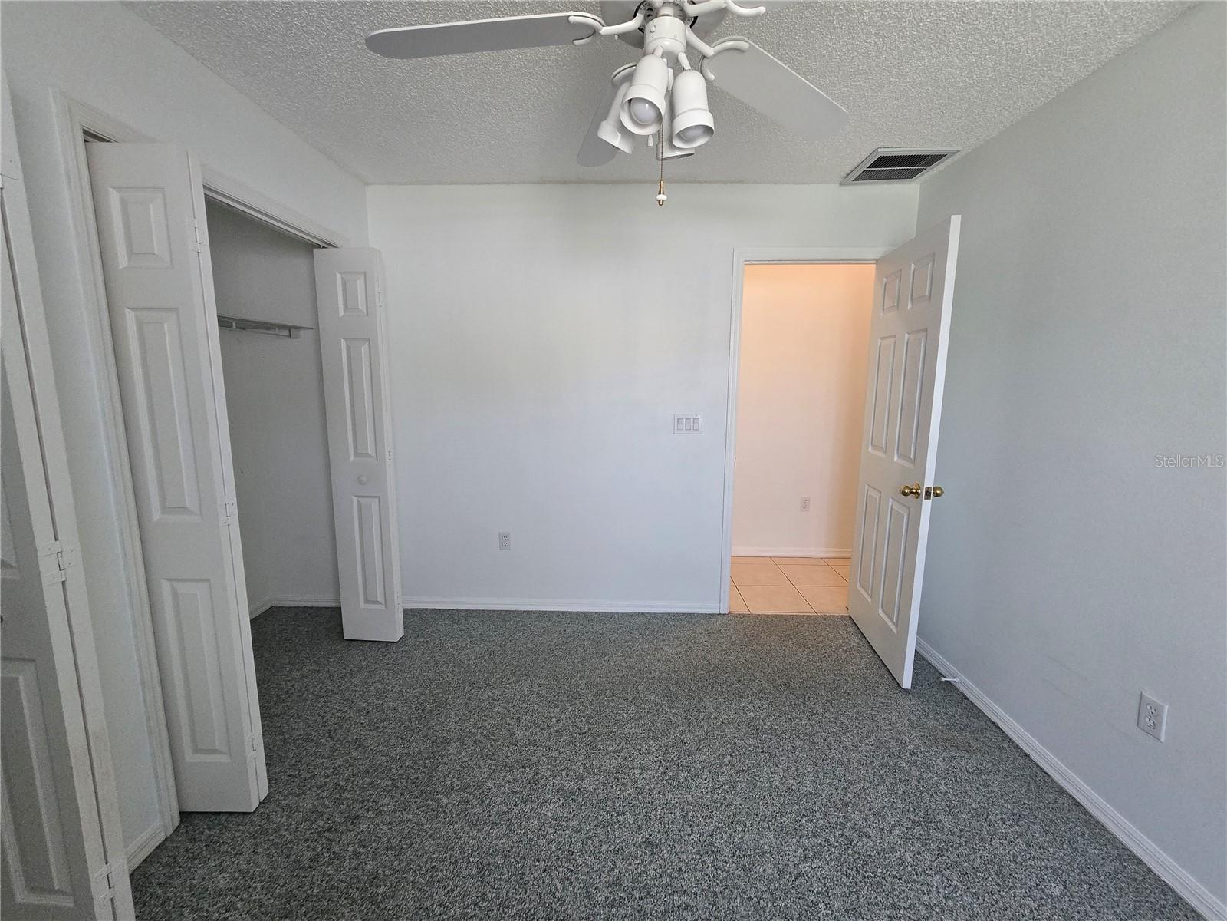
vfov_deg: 89.9
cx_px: 614
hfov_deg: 106.2
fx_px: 461
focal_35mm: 13
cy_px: 460
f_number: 2.2
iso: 320
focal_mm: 2.2
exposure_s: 1/60
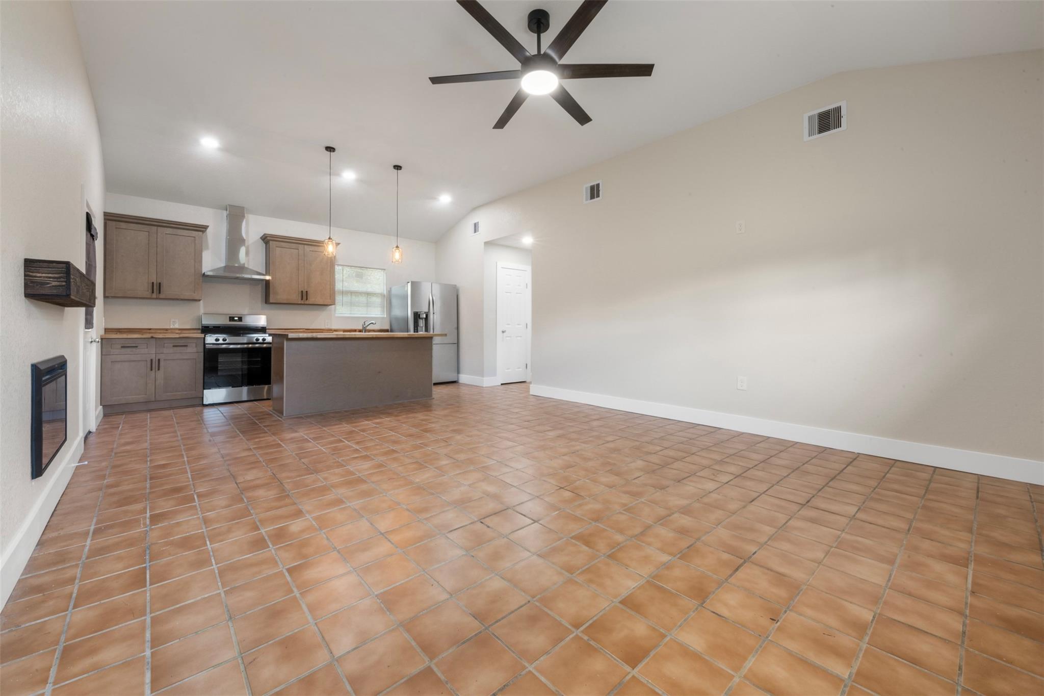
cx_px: 522
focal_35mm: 14
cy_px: 348
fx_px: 406
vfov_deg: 81.2
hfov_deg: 104.3
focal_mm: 14
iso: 250
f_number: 9
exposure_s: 3.2
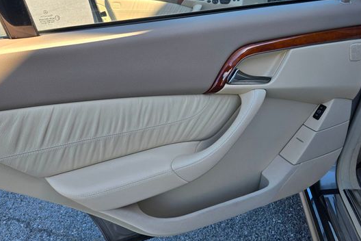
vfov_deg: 44.4
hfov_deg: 63.6
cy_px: 159
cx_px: 170
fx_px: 291
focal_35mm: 29
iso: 12
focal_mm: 6.3
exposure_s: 1/189
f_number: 1.7
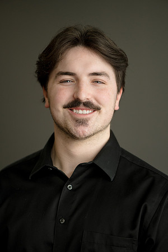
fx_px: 735
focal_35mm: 105
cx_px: 84
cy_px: 126
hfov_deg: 13.0
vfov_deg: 19.5
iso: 640
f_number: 3.2
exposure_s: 1/160
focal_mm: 105
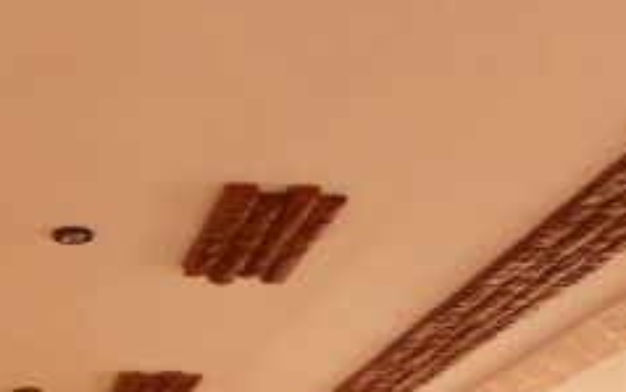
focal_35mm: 81
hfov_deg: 25.2
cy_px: 641
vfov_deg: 14.7
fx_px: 1383
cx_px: 155
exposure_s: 1/30
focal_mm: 4.6
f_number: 3.2
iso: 250
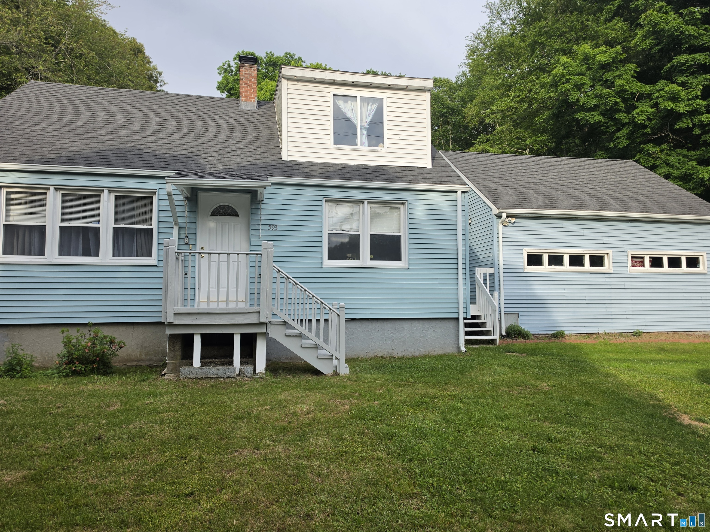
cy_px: 266
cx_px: 355
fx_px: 472
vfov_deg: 58.9
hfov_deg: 73.9
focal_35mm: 23
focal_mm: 6.5
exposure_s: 1/2088
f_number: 1.4
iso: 64
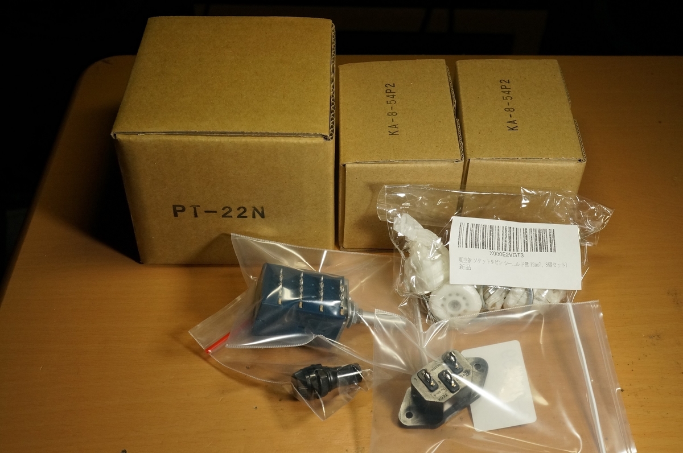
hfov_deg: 43.7
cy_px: 226
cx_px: 342
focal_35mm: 45
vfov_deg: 29.8
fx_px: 852
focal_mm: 30
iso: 1600
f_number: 10
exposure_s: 1/160
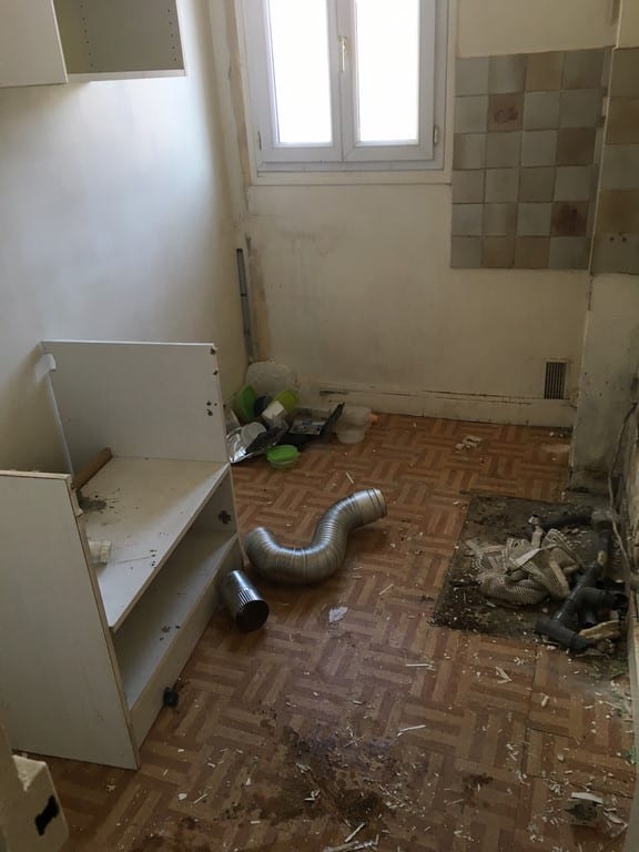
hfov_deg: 48.2
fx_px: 714
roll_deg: +3.8
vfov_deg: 61.7
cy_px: 426
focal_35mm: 29
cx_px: 320
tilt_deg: -27.8
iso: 50
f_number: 2.2
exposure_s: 1/33
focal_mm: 4.15
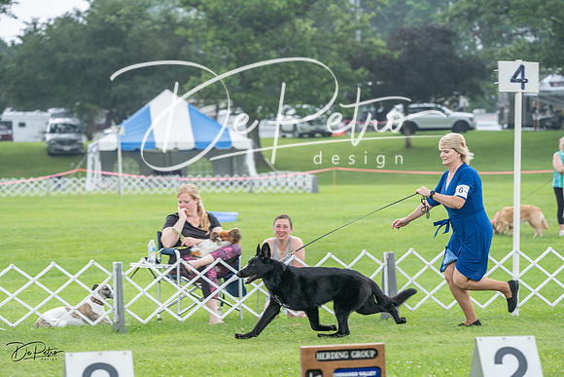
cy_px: 188
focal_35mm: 135
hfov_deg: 15.2
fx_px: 2115
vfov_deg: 10.2
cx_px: 282
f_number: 4.5
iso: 400
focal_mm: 135
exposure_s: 1/400
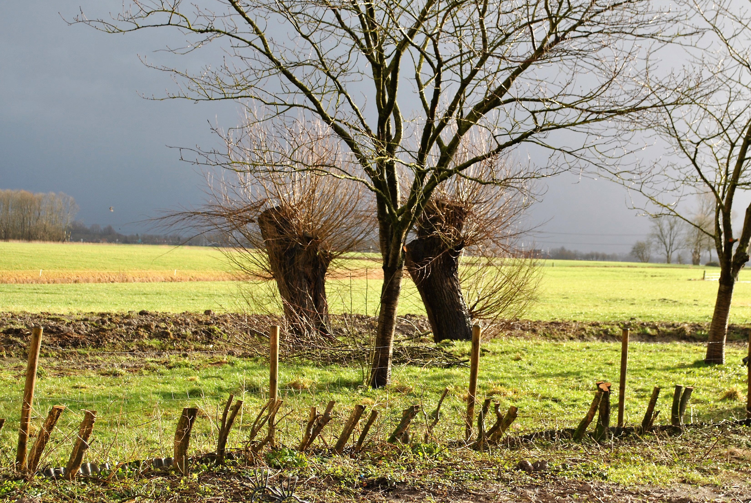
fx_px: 1253
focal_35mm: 60
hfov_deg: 33.4
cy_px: 252
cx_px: 376
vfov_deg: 22.7
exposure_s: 1/125
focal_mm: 40
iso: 100
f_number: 5.6
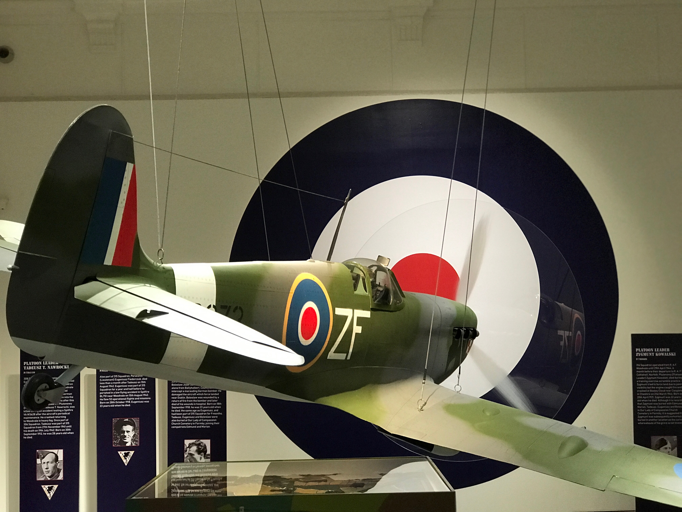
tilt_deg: +3.8
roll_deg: +1.7
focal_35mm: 57
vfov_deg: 25.7
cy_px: 256
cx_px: 341
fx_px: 1123
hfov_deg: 33.8
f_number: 2.8
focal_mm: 6.6
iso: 400
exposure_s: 1/50
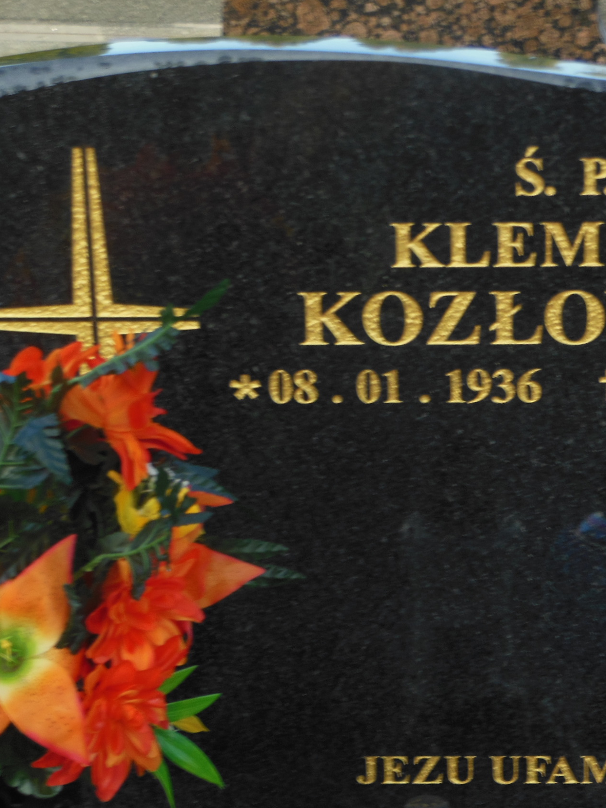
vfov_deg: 16.8
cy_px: 405
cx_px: 517
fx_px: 2731
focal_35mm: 117
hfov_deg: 12.6
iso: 125
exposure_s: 1/160
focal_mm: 15.5
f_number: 4.6
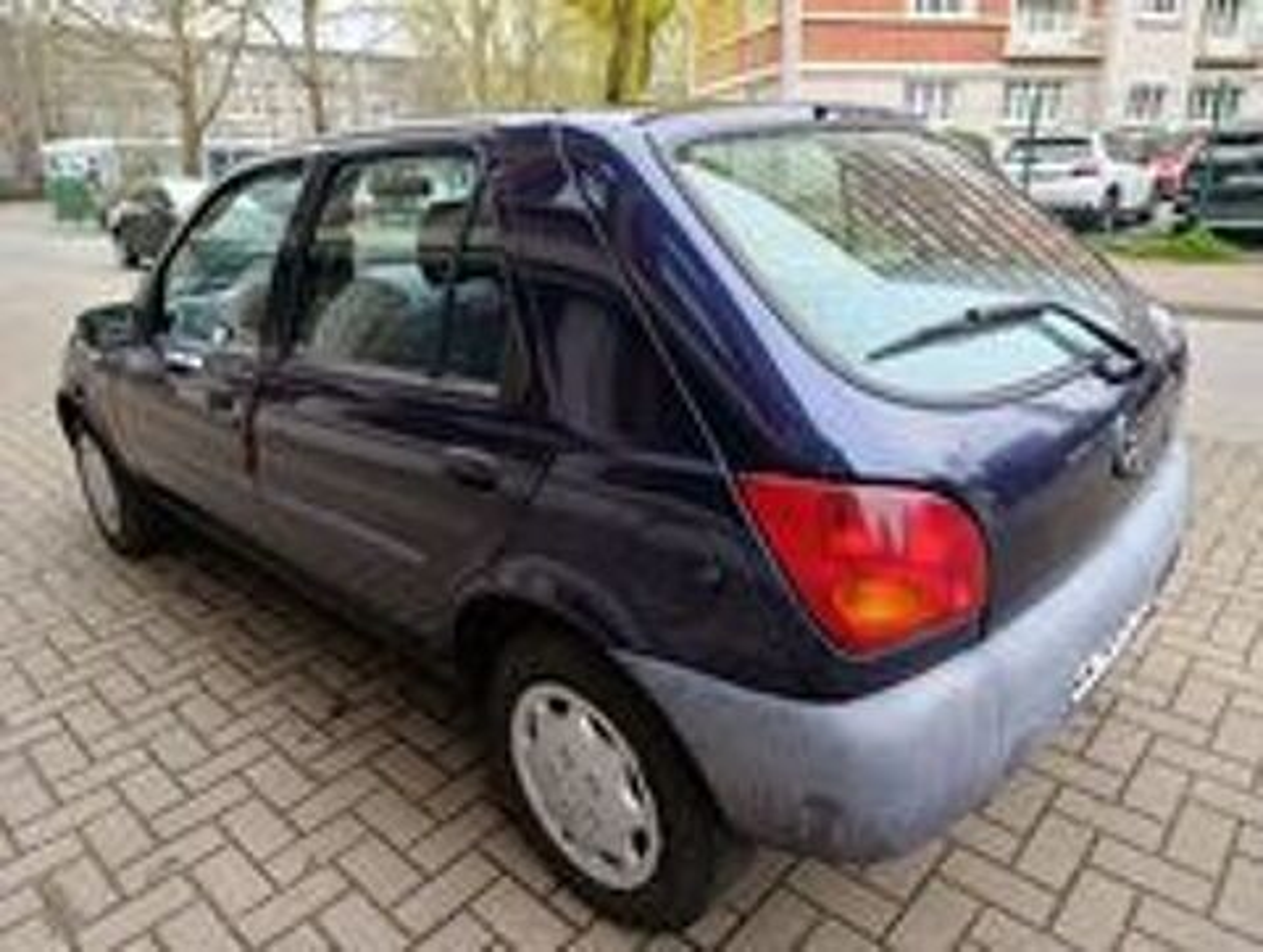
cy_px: 476
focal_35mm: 23
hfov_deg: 73.8
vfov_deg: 59.1
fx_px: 841
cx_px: 632
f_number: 1.65
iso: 113
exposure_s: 1/100
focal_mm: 6.11
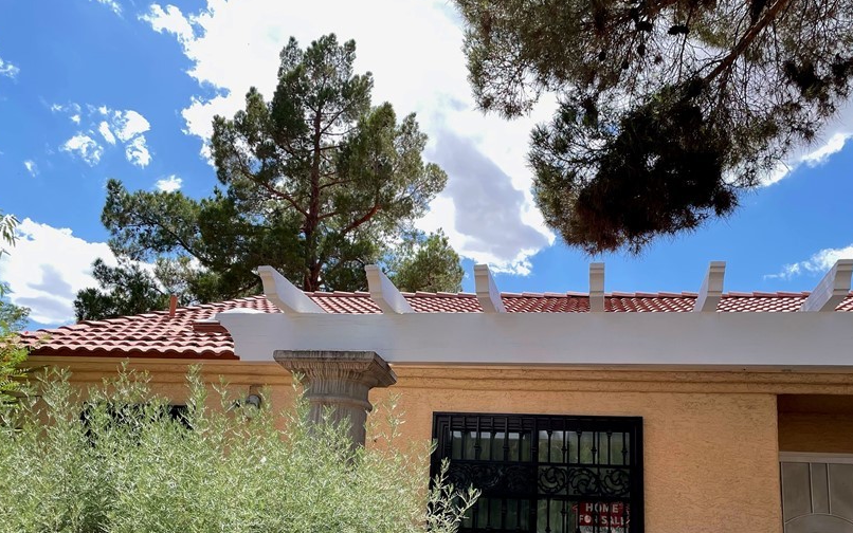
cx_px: 444
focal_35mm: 35
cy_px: 382
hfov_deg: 55.3
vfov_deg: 35.7
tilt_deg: +13.9
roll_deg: -3.0
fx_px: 814
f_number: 1.6
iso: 32
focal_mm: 4.2
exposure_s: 1/2959
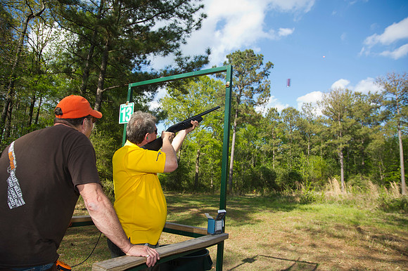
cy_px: 136
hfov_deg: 73.8
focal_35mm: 24
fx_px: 272
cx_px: 204
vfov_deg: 53.1
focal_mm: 24
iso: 100
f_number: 5.6
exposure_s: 1/200
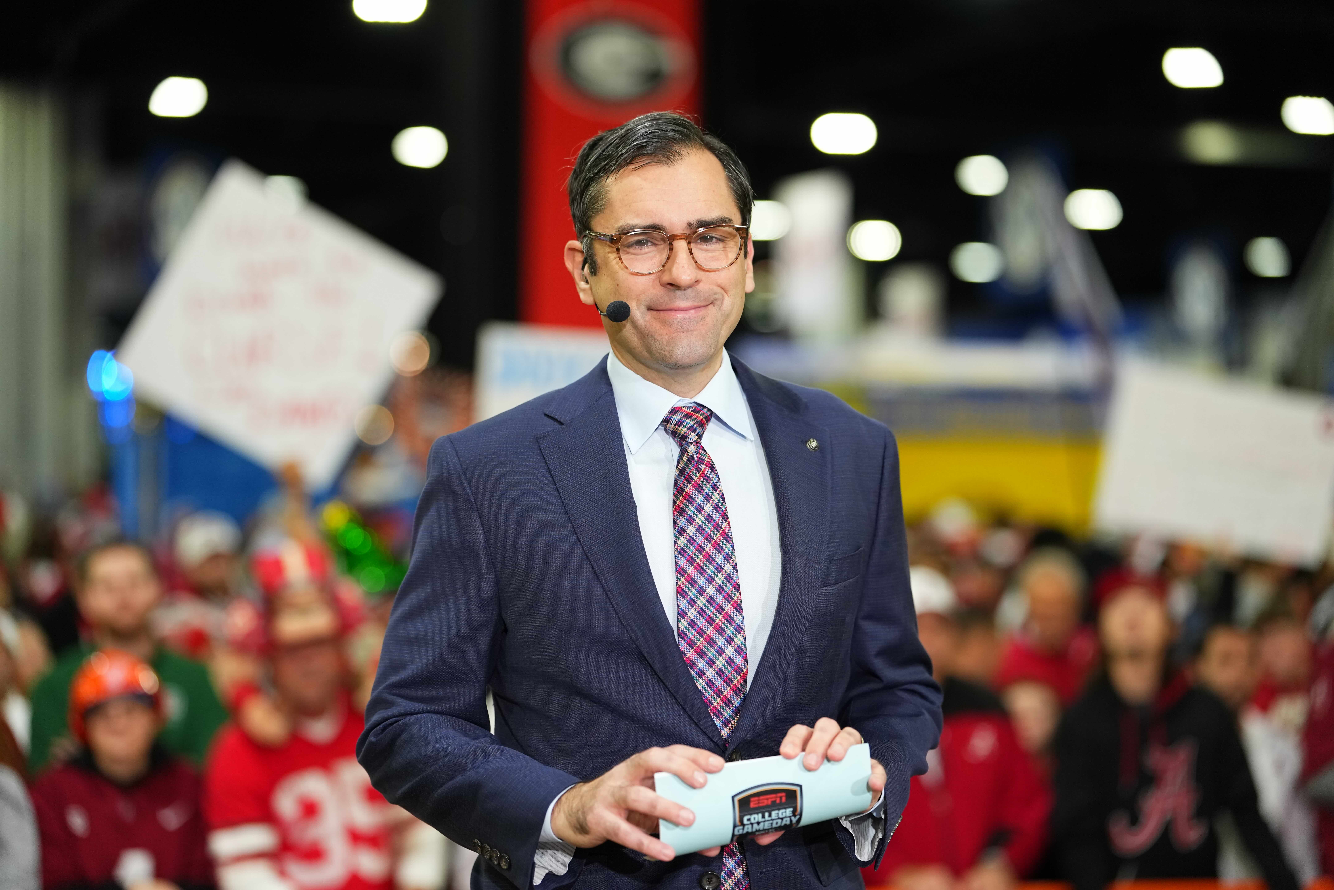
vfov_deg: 16.7
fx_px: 3038
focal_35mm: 82
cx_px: 667
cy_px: 445
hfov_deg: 24.8
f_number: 2
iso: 2000
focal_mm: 82
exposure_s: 1/400
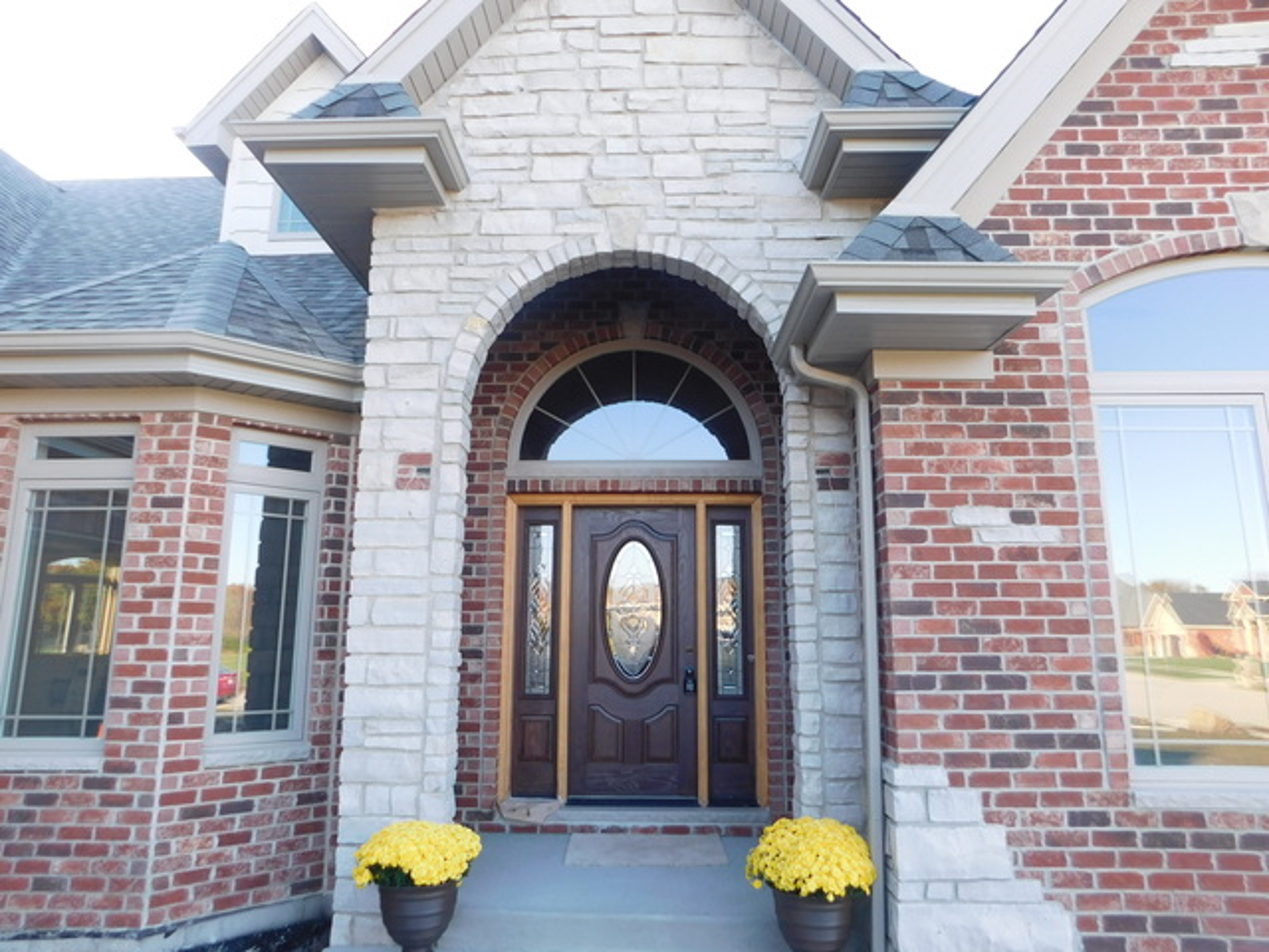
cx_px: 634
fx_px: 843
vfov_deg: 58.9
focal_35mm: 23
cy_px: 476
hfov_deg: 73.9
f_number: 3
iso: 125
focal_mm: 4
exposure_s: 1/125
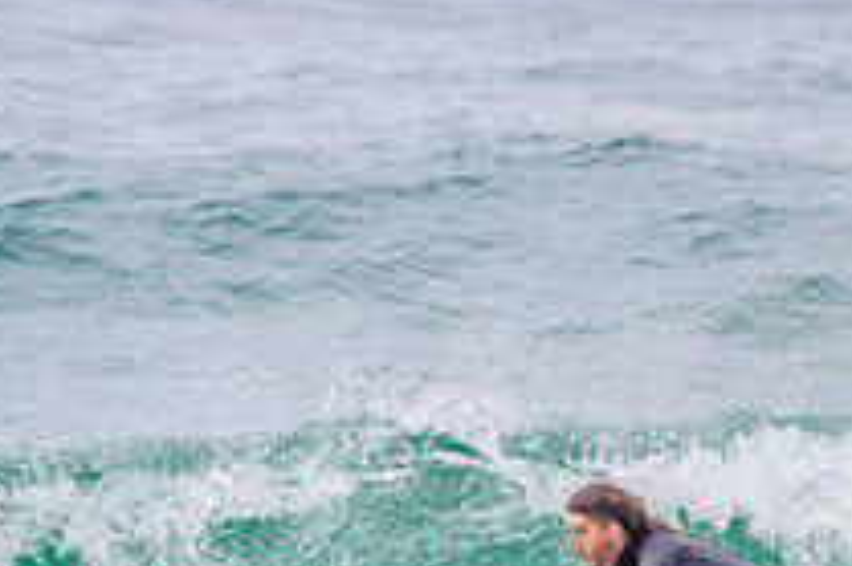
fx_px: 52568
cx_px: 436
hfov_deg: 0.9
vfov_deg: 0.6
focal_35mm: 2223
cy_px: 763
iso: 1400
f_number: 11
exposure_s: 1/2000
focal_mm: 800
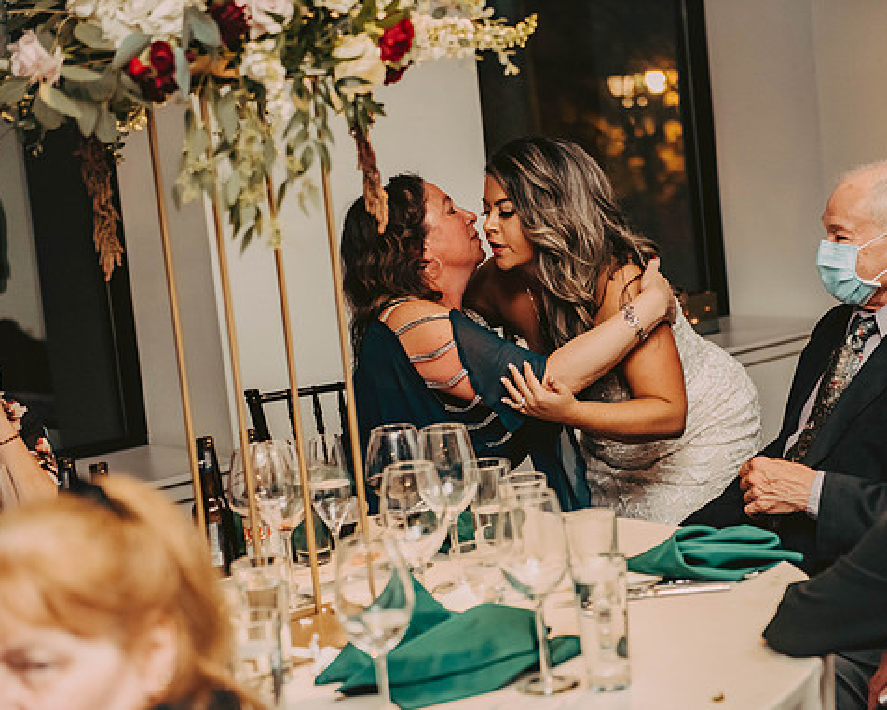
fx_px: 2101
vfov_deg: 19.2
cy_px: 359
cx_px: 531
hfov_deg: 23.8
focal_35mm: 80
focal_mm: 70
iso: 2000
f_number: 3.2
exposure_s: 1/200
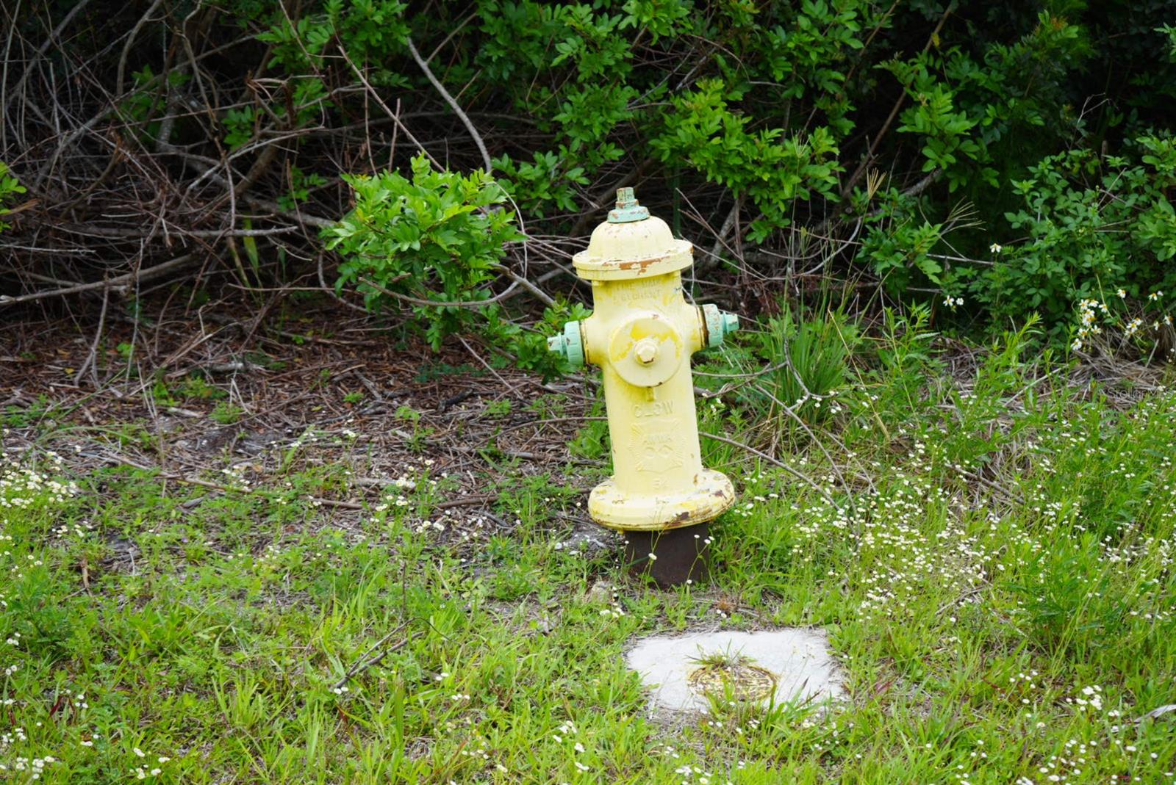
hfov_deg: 28.8
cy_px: 392
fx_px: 2288
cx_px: 588
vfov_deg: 19.5
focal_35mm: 70
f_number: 5.6
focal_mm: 70
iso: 100
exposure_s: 1/125
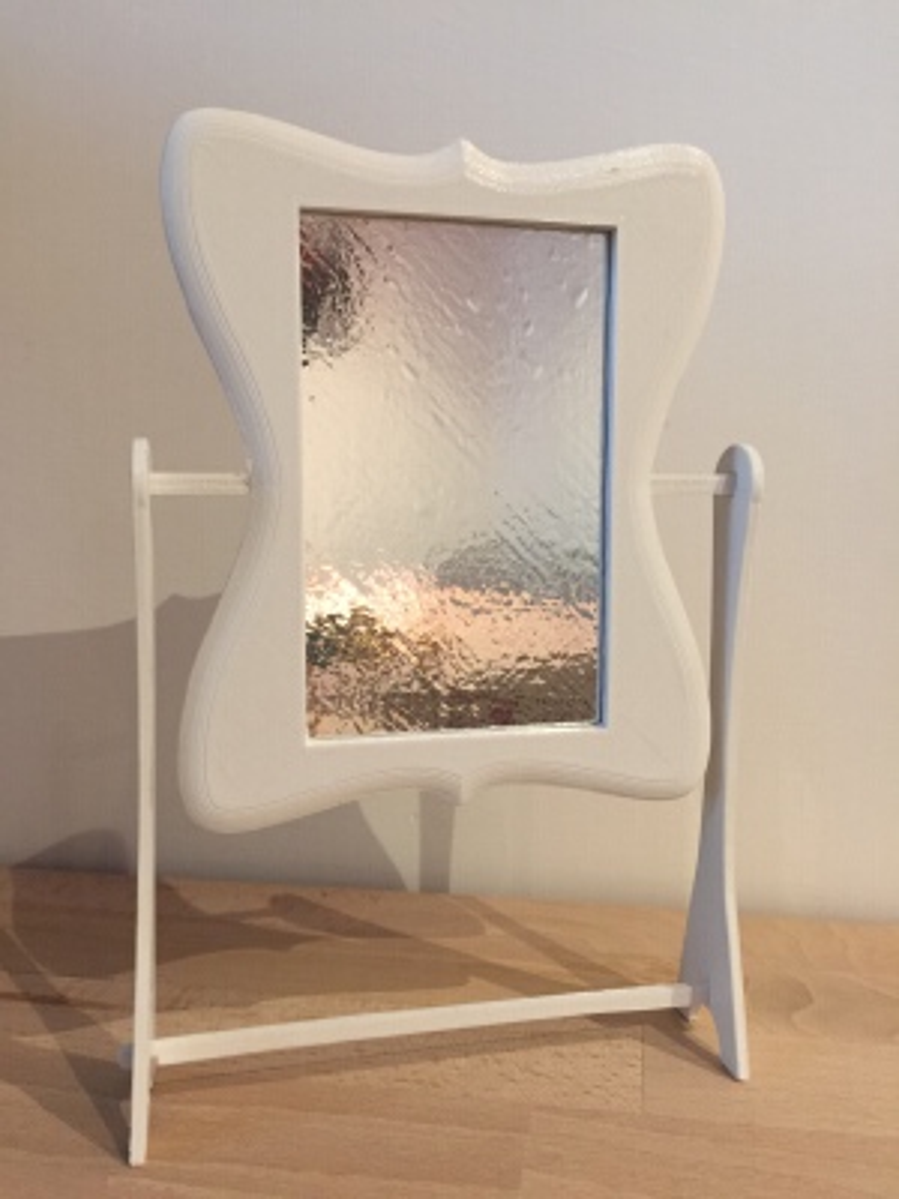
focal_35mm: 29
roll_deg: +0.5
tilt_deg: -6.1
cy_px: 600
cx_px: 450
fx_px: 1004
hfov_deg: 48.2
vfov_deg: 61.7
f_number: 2.2
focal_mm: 4.15
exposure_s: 1/17
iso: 100
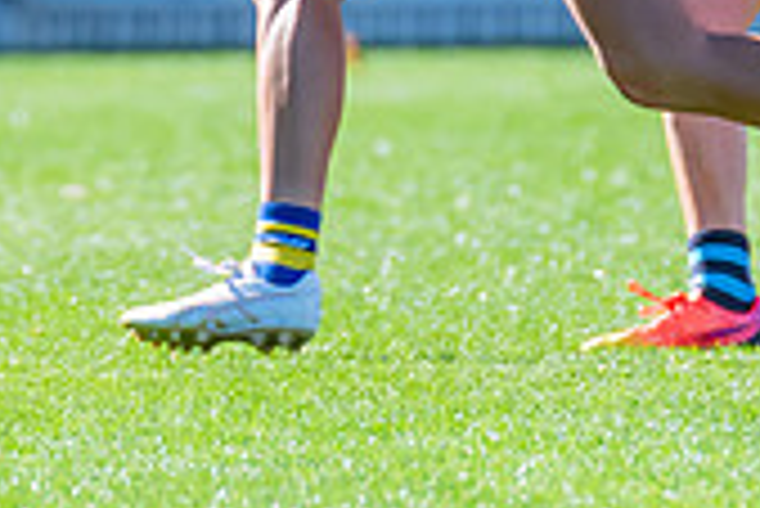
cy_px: -127
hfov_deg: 1.1
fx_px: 39236
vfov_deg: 0.7
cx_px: 374
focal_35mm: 1857
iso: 800
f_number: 7.1
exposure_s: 1/1250
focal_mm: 420
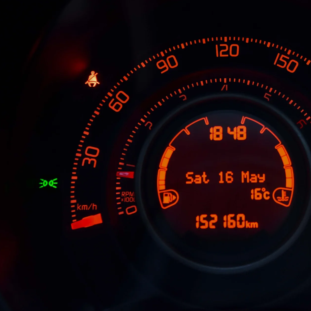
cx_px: 225
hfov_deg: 27.4
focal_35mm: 62
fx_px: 630
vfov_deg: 27.7
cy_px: 157
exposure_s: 1/100
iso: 800
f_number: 4
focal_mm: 32
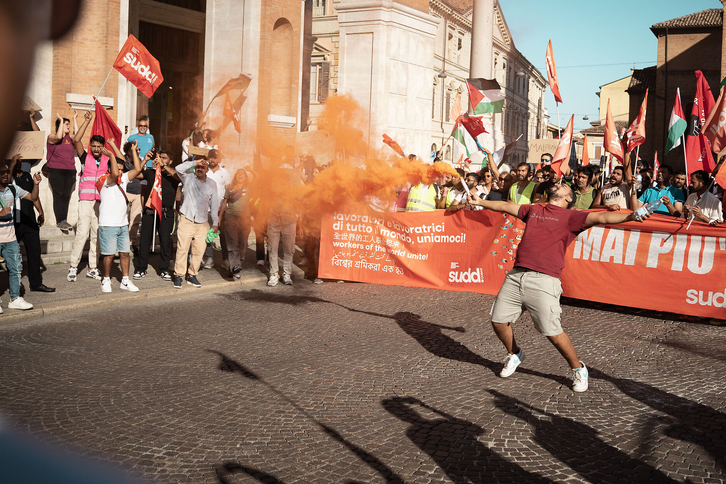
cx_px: 414
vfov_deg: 32.6
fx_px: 825
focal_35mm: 41
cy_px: 182
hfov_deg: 47.4
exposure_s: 1/1250
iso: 100
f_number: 3.5
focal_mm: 31.7
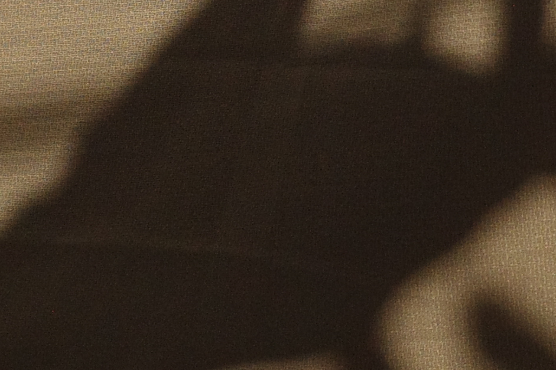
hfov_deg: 8.1
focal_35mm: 255
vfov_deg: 5.2
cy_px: -559
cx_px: 146
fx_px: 3937
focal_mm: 26
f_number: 2.8
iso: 1000
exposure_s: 1/40
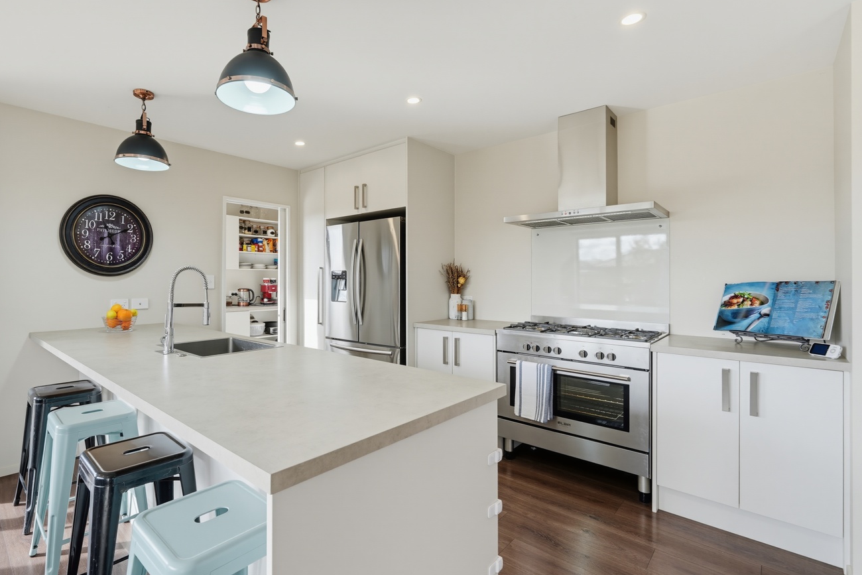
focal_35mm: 16
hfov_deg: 96.0
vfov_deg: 73.4
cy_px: 250
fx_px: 383
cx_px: 367
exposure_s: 1/40
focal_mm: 13
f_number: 8
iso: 200
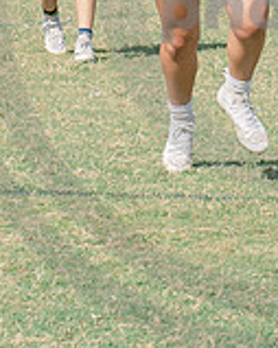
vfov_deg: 4.0
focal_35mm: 483
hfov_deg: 3.2
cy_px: -166
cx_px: 531
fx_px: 4972
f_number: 5.6
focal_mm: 70
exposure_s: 1/1000
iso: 250
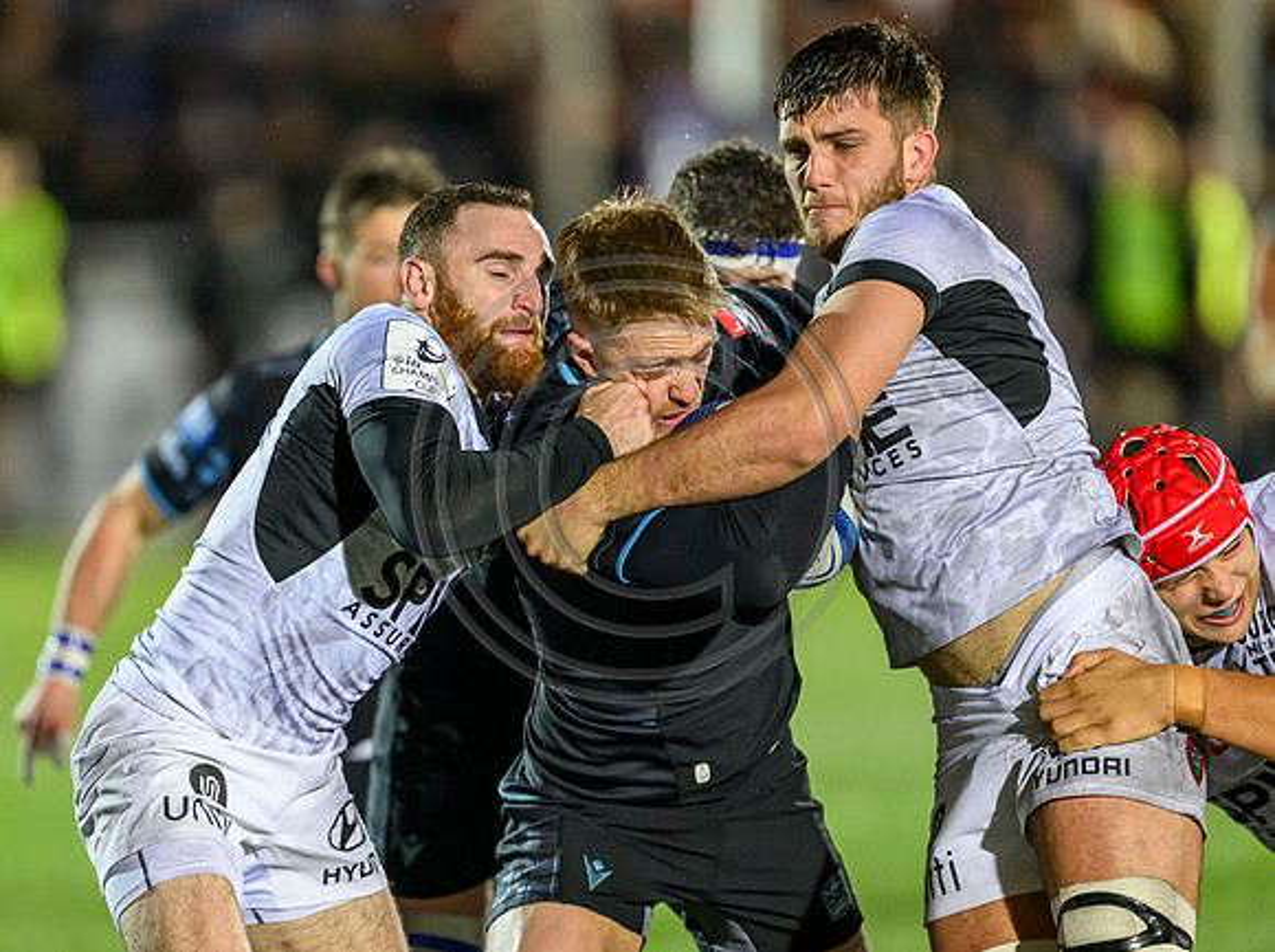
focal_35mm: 494
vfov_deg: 3.0
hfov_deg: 4.0
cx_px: 457
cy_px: 545
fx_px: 18175
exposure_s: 1/800
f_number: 2.8
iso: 8000
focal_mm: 400
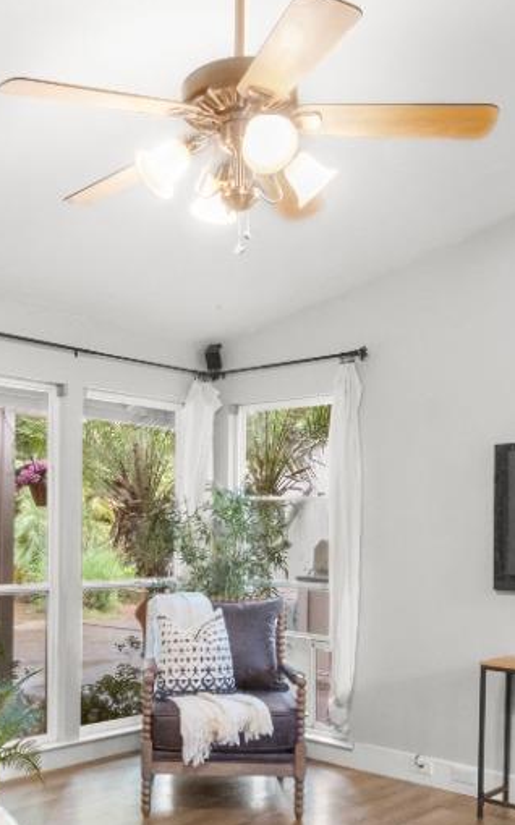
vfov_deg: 49.9
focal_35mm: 39
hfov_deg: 32.3
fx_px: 877
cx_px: 157
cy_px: 516
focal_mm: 8.4
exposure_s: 1.3
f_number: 16
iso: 640
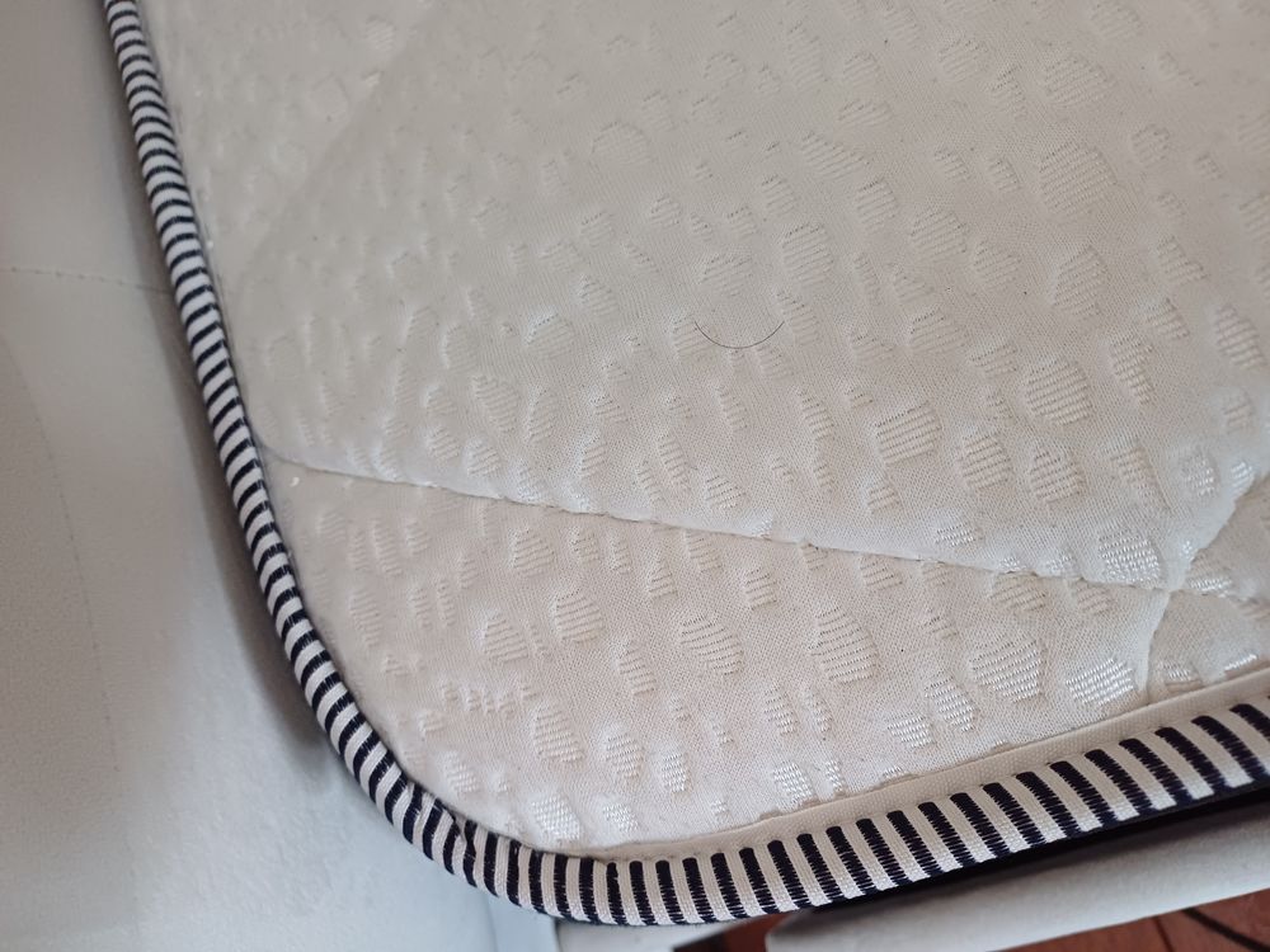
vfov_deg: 54.9
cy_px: 476
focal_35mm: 25
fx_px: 917
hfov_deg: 69.4
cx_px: 635
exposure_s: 1/50
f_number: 1.8
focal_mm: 4.65
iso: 320
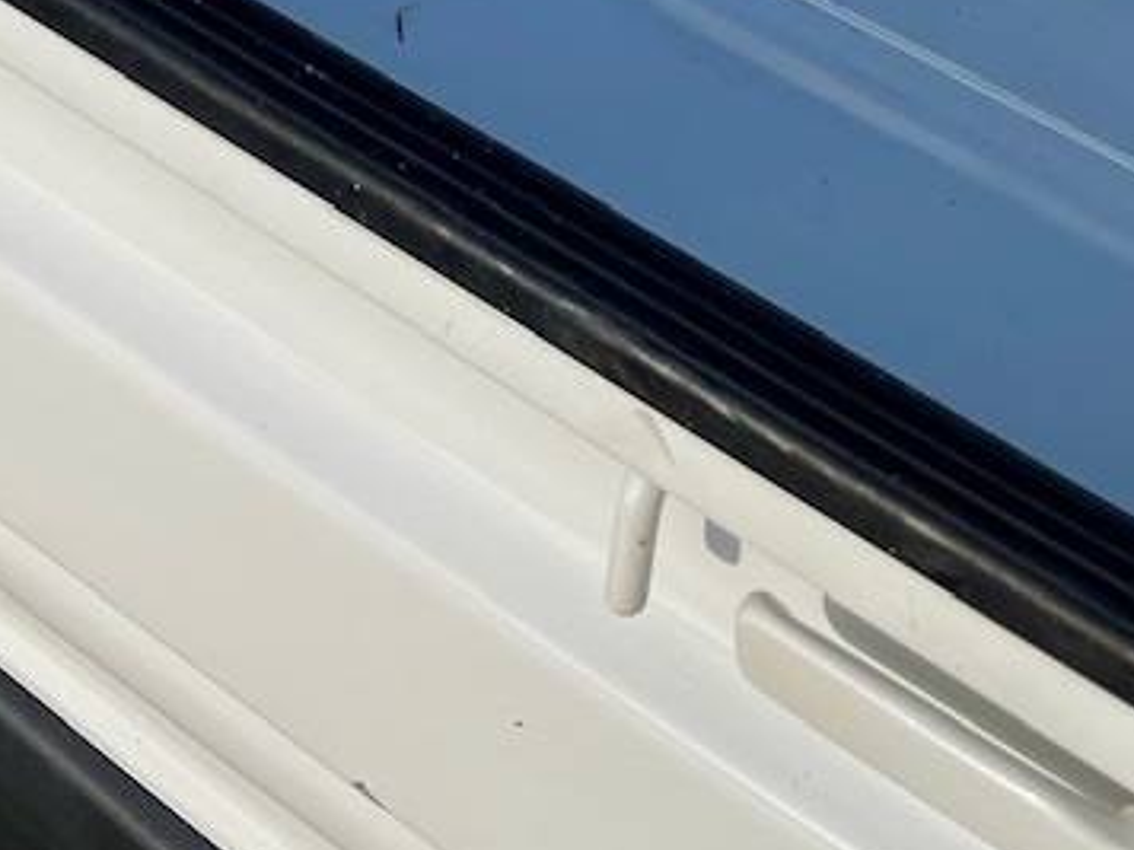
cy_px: -452
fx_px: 2948
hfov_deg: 21.8
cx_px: 497
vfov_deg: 15.1
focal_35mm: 90
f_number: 1.6
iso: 32
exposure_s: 1/4348
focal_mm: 5.1
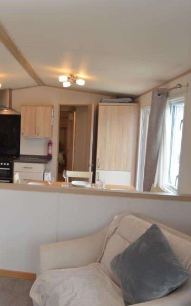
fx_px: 257
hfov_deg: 38.7
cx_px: 30
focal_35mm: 31
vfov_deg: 61.6
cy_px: 150
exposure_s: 1/80
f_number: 4.5
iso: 400
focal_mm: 13
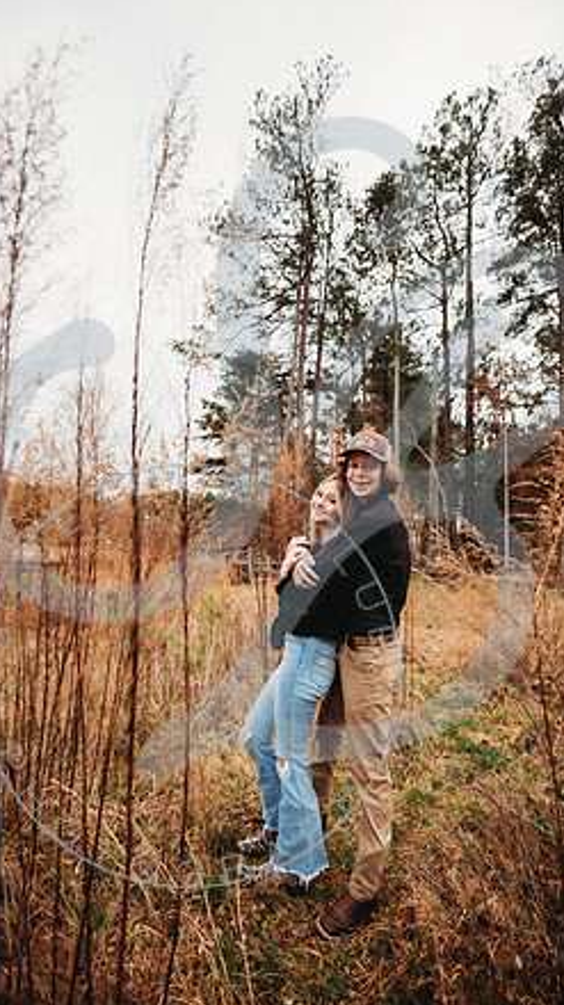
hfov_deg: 70.4
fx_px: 399
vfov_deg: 103.0
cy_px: 502
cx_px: 292
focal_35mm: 15
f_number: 2.8
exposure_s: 1/250
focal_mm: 14
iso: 250
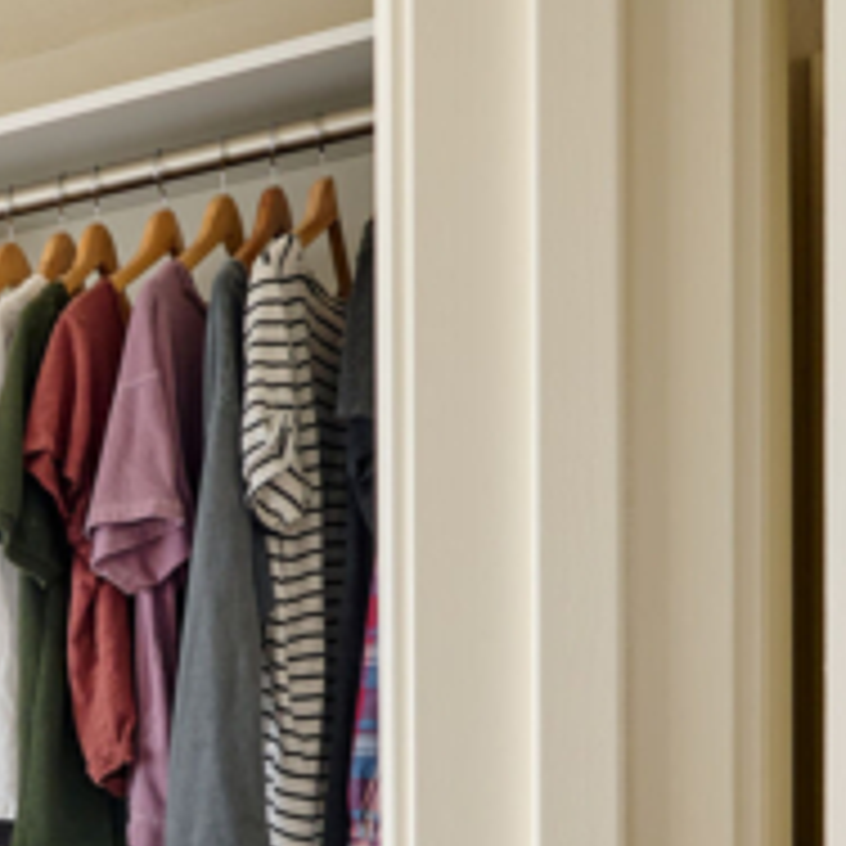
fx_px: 1797
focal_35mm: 65
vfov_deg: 23.5
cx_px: -882
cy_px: 1091
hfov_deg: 17.7
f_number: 11
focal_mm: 18
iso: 100
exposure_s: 1/2.5
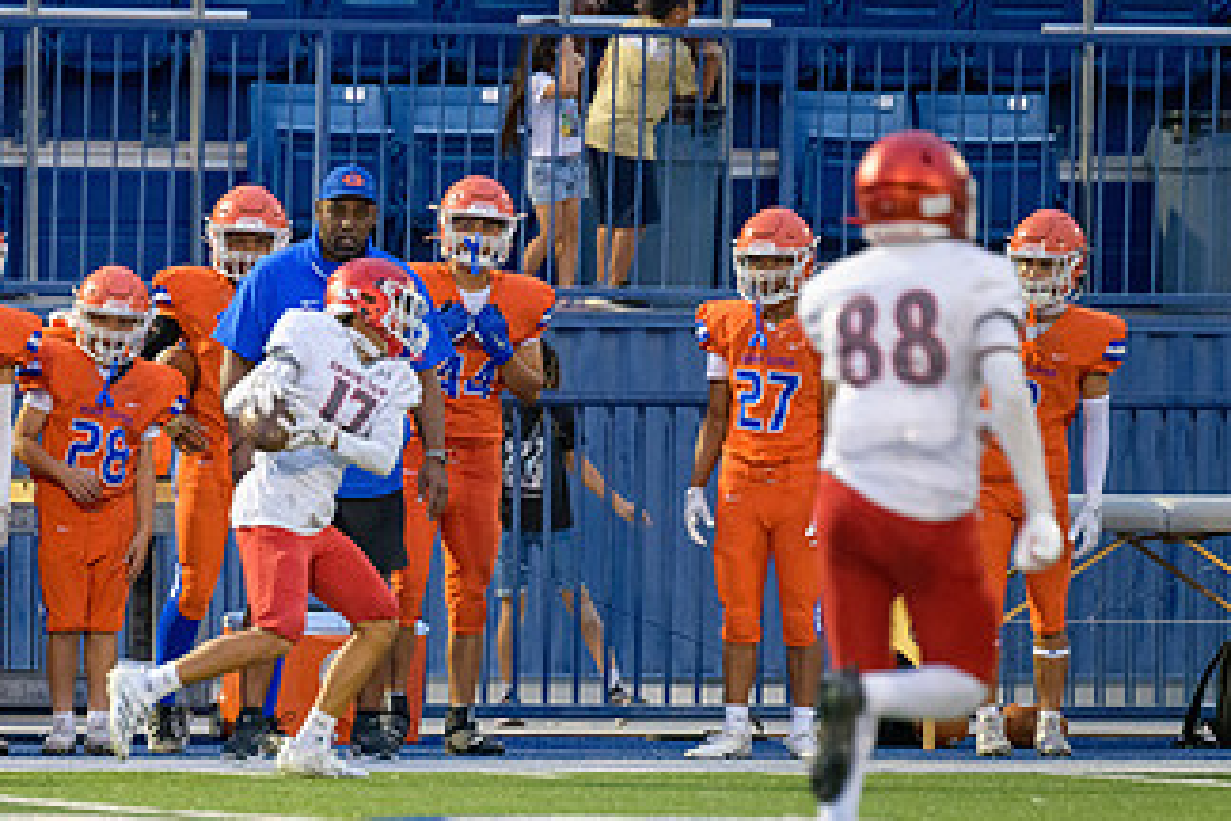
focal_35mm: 537
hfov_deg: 3.8
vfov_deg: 2.6
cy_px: 618
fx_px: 18361
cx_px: 258
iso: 4500
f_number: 2.8
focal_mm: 300
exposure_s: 1/800
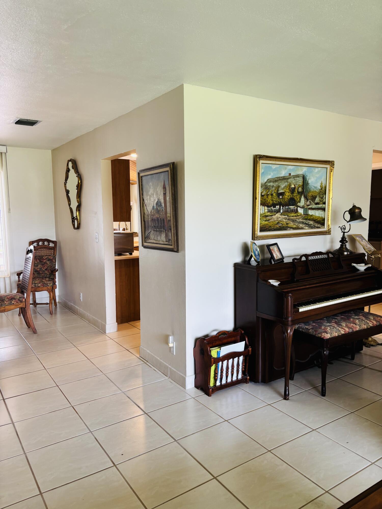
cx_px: 191
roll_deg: +0.4
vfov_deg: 67.3
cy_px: 254
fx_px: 383
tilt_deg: -6.0
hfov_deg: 53.1
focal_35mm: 26
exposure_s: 1/60
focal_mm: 5.96
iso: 100
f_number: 1.6
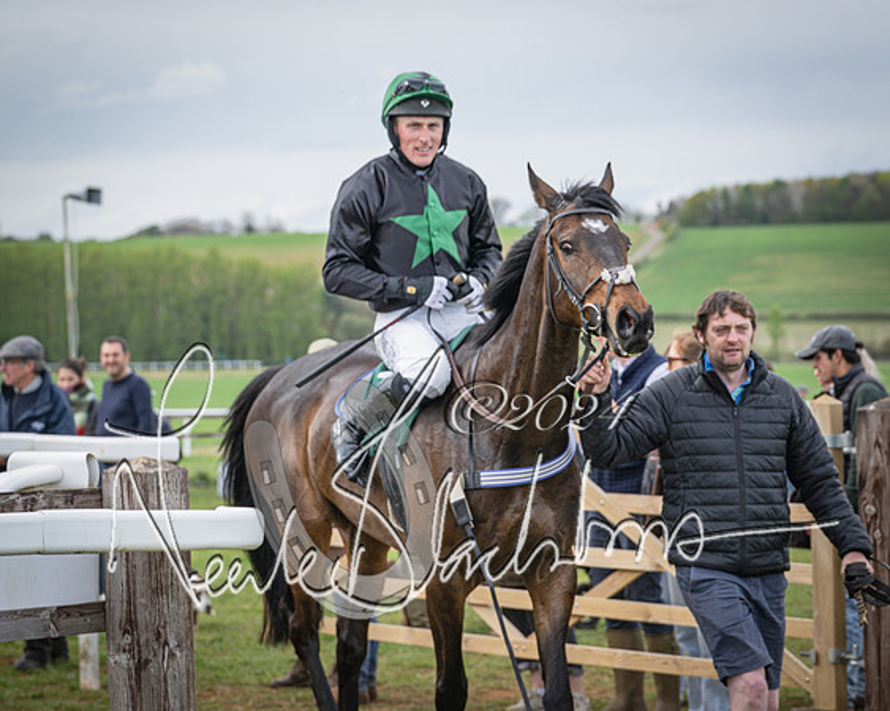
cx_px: 534
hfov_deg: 16.2
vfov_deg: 13.0
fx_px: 3115
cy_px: 356
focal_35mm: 118
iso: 200
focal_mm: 70
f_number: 4
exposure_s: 1/800
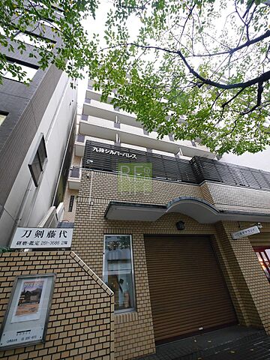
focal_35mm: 14
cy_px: 180
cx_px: 135
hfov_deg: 85.7
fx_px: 146
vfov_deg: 102.1
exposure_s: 1/60
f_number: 4
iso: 800
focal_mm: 7
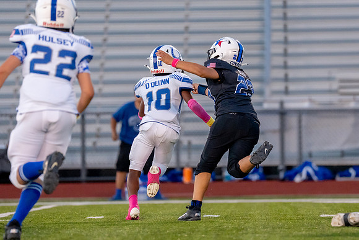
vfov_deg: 3.4
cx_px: 208
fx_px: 4055
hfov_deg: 5.1
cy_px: 109
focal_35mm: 407
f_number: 2.8
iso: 1600
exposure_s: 1/1250
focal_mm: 200
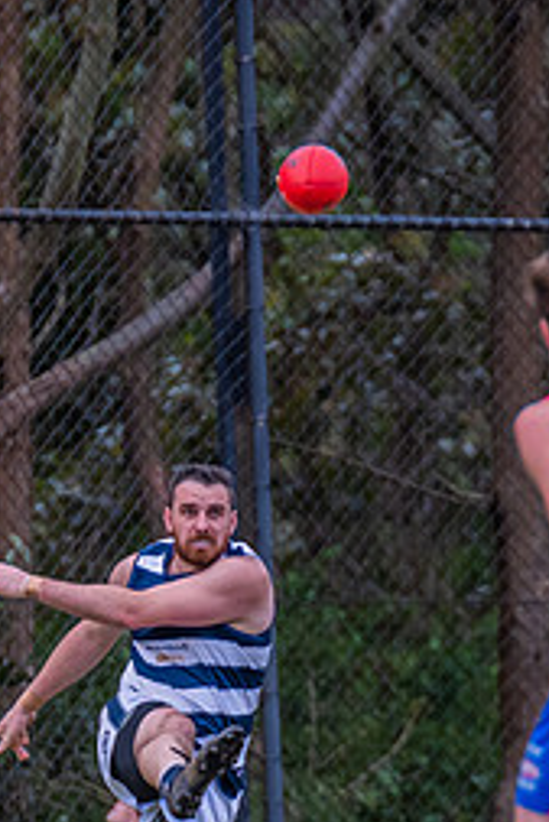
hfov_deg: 0.9
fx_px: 34537
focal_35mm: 1512
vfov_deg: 1.4
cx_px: -10
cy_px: 807
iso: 800
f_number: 5
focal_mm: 420
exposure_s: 1/2000
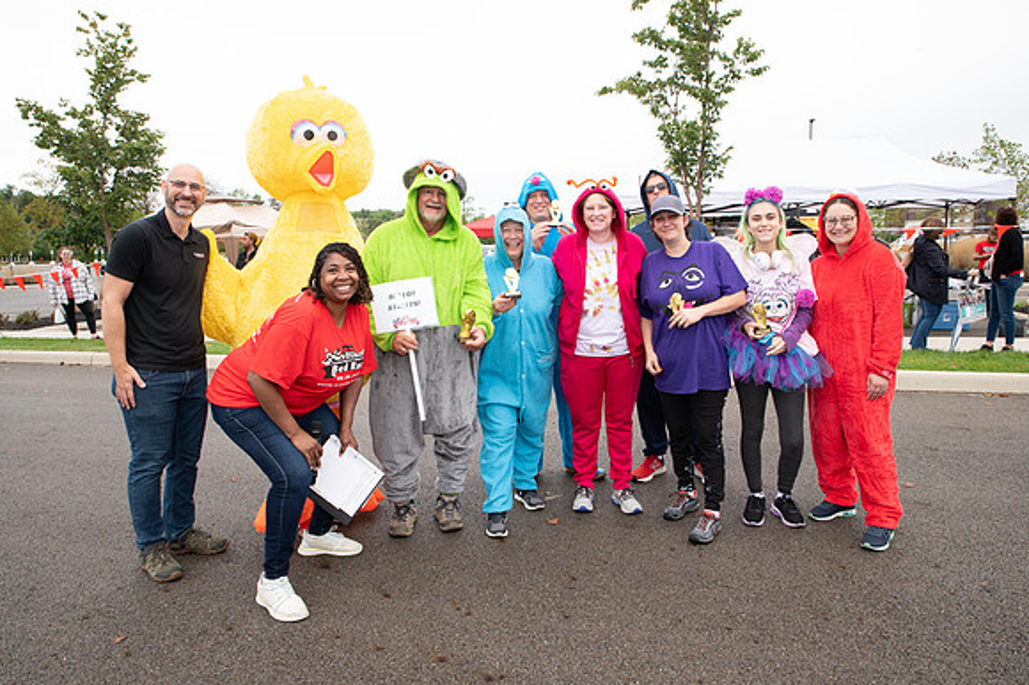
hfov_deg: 73.8
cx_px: 514
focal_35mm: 24
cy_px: 342
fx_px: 686
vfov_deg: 53.1
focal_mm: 24
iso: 640
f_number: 7.1
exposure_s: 1/200
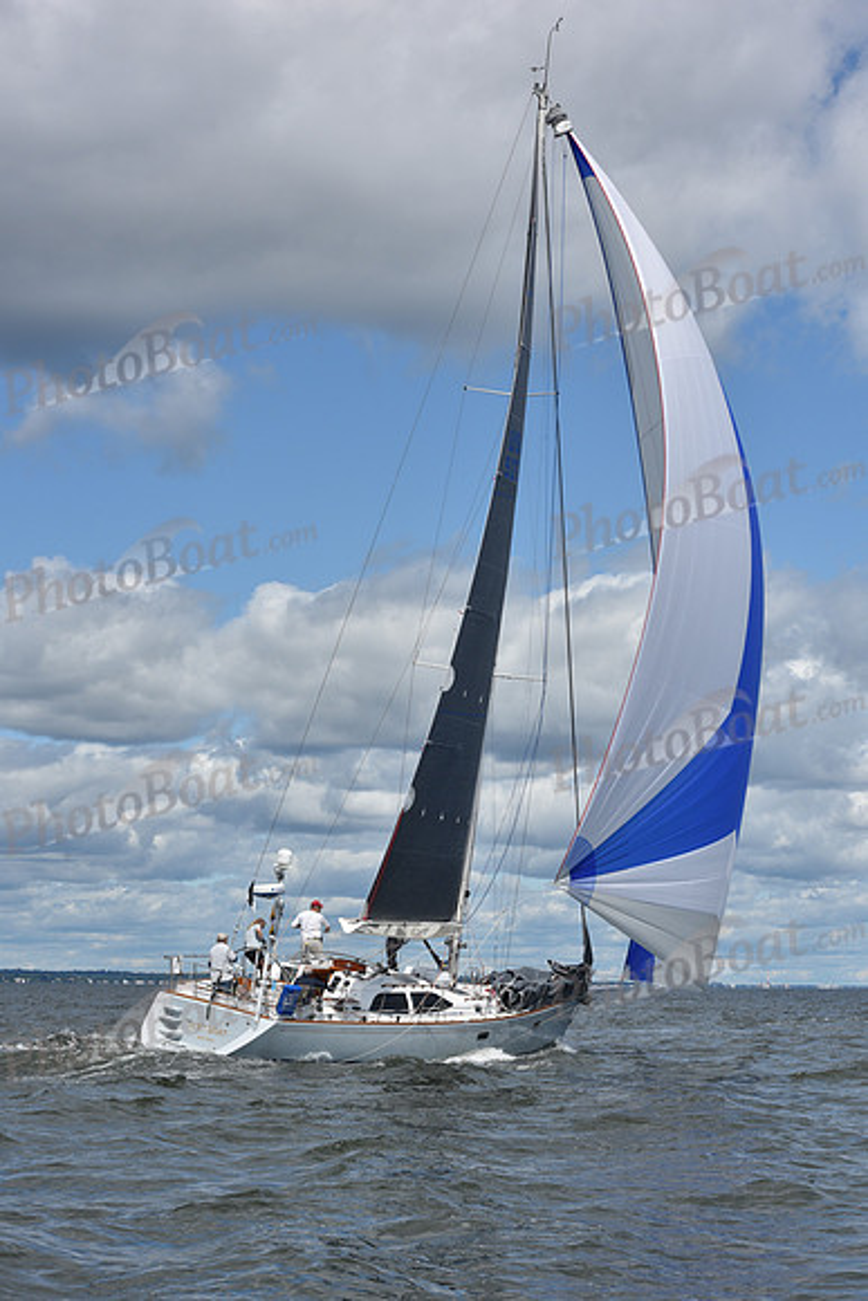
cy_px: 650
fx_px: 2530
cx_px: 434
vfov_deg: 28.8
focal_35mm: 70
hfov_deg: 19.5
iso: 250
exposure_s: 1/800
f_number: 11
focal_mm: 70
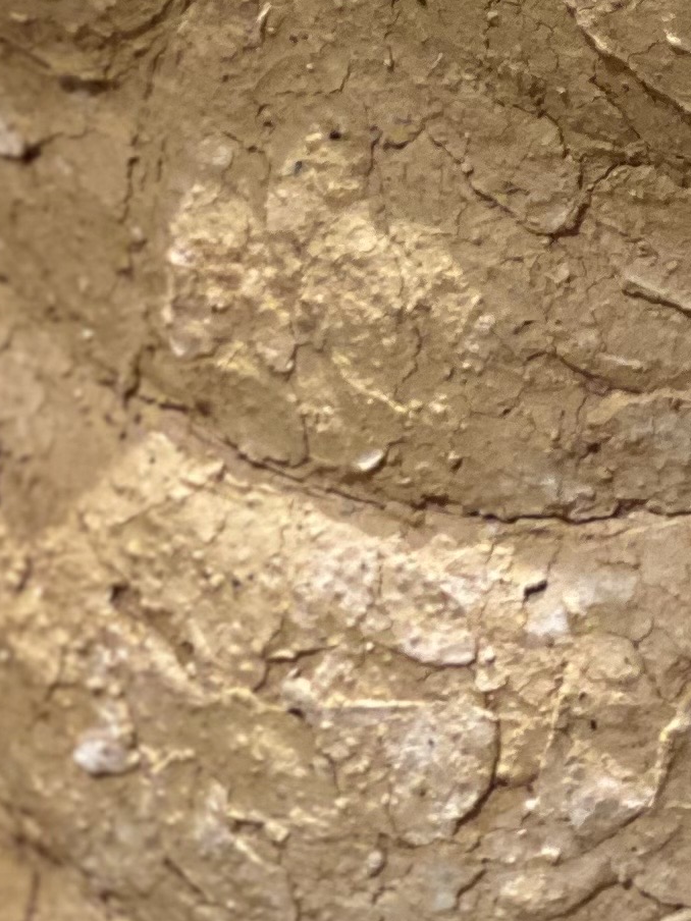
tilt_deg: -17.3
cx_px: 603
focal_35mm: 232
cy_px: -870
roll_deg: +0.9
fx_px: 6175
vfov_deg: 8.2
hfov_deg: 6.4
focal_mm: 6
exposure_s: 1/40
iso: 125
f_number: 2
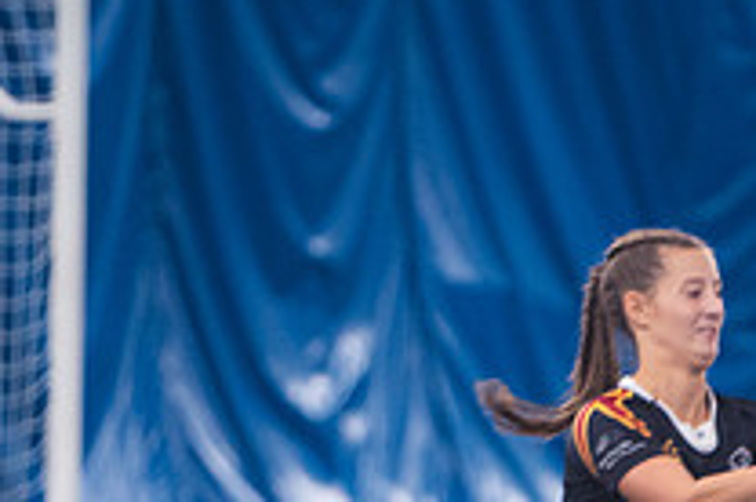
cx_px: 549
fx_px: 17550
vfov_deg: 1.6
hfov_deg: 2.5
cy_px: 506
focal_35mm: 837
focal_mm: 200
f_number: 2.8
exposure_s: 1/320
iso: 2500
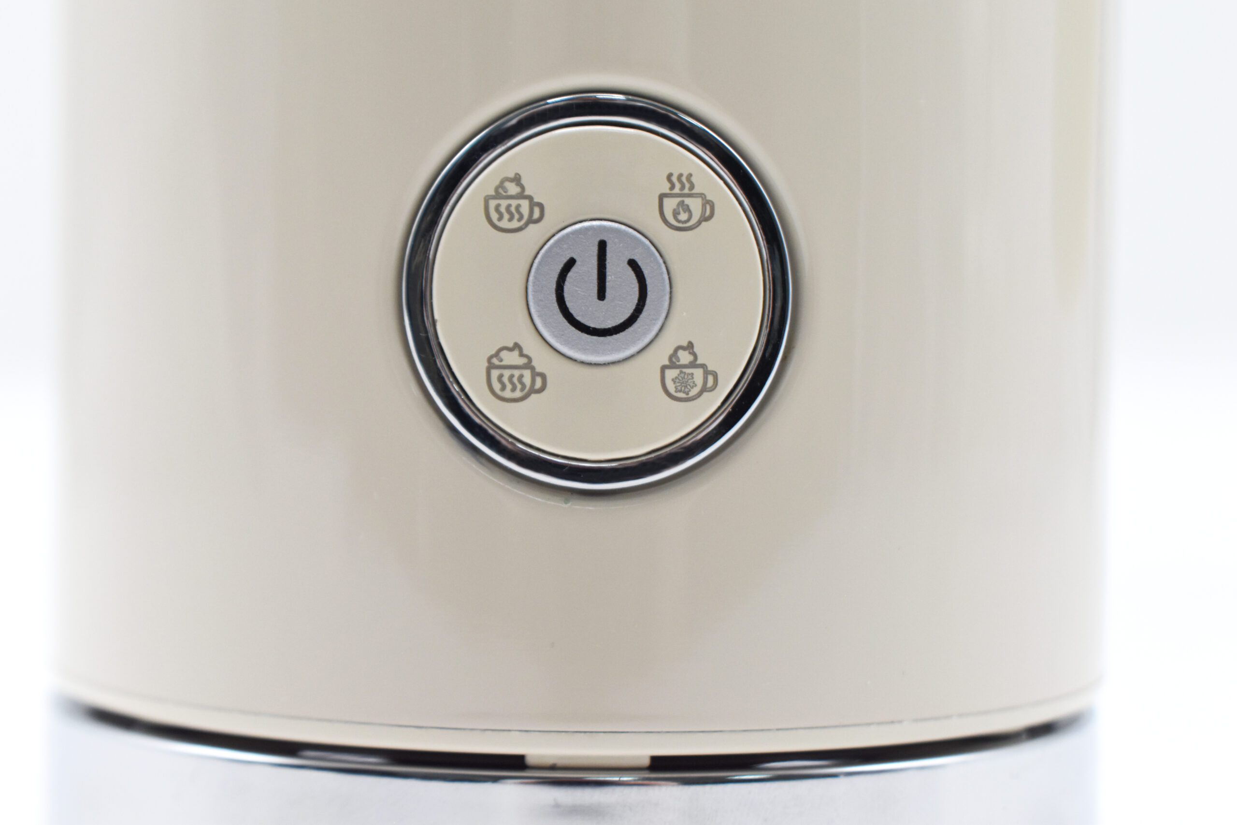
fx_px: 2680
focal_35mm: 78
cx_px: 618
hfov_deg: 26.0
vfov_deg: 17.5
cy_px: 412
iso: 1000
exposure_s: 1/160
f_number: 7.1
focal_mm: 52
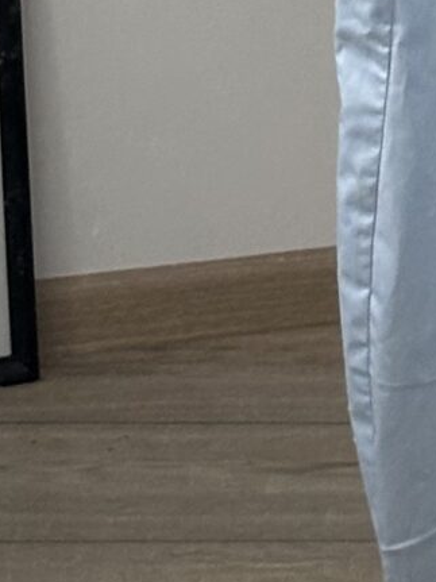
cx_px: 833
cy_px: -663
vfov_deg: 6.7
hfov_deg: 5.1
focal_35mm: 285
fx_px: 4789
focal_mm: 6.86
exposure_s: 1/60
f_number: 1.78
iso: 160
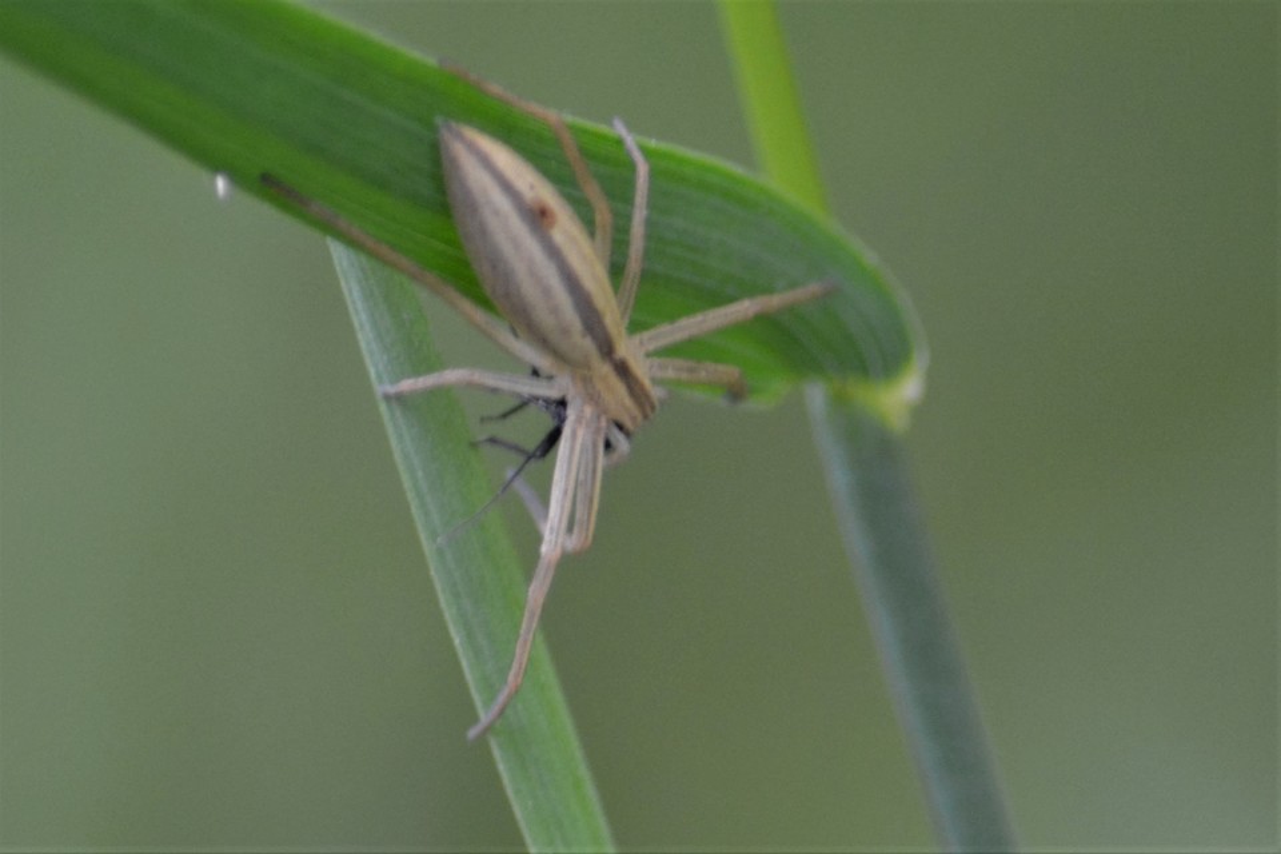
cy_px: 427
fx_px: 16011
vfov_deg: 3.1
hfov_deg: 4.6
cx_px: 640
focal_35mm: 450
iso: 1250
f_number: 5.6
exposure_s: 1/125
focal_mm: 300
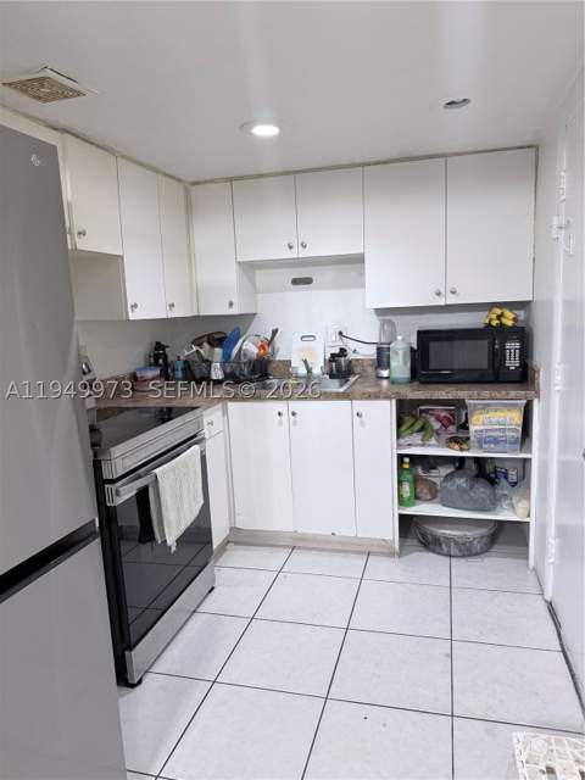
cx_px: 292
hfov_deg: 56.8
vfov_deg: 71.6
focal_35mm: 24
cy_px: 390
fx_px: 541
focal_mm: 6.76
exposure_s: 1/60
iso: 200
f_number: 1.78
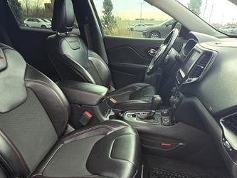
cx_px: 122
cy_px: 108
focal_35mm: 25
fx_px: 171
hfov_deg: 69.4
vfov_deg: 54.5
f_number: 2.2
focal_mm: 1.7
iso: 40
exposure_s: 1/60.2
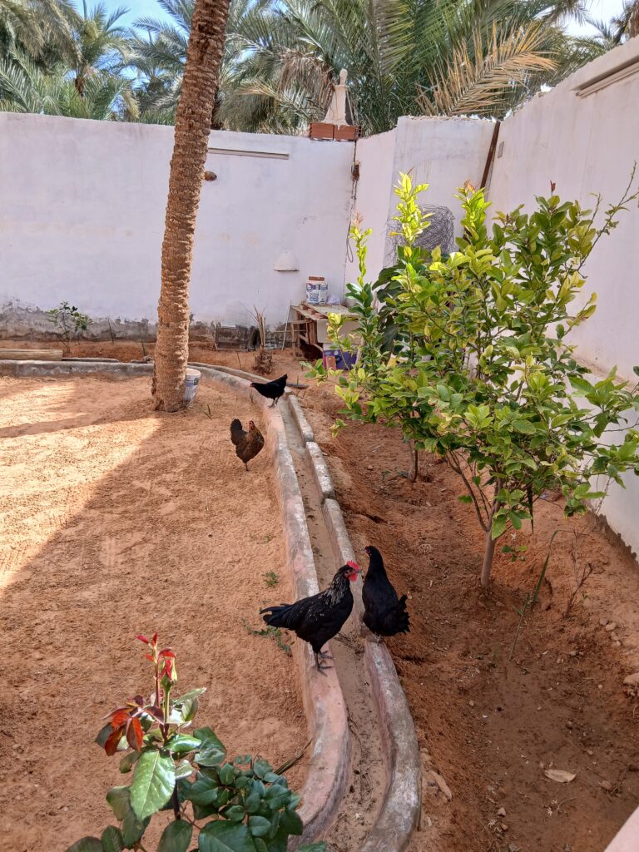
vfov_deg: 67.3
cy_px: 426
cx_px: 320
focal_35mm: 26
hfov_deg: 53.1
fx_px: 640
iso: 20
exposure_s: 1/181
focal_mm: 3.98
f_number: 1.8
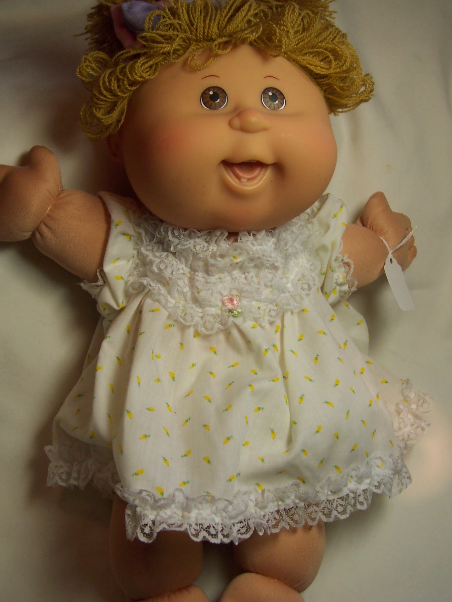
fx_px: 644
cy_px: 301
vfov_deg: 50.1
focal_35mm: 37
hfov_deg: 38.7
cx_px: 226
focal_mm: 5.6
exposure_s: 1/90
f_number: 2.8
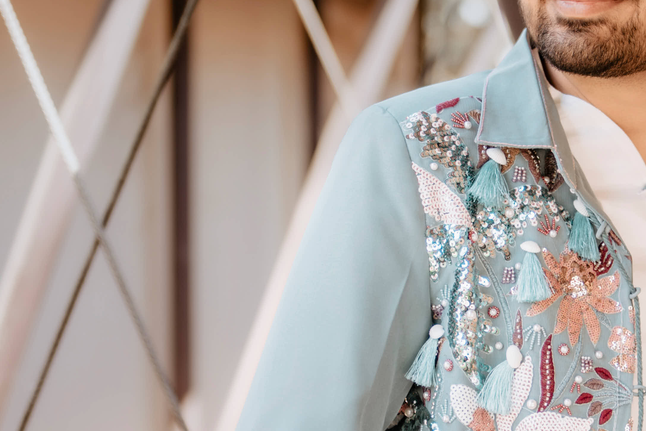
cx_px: 573
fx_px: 2027
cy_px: 368
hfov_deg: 17.8
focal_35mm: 113
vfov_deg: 12.1
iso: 100
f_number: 1.4
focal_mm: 35
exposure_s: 1/500
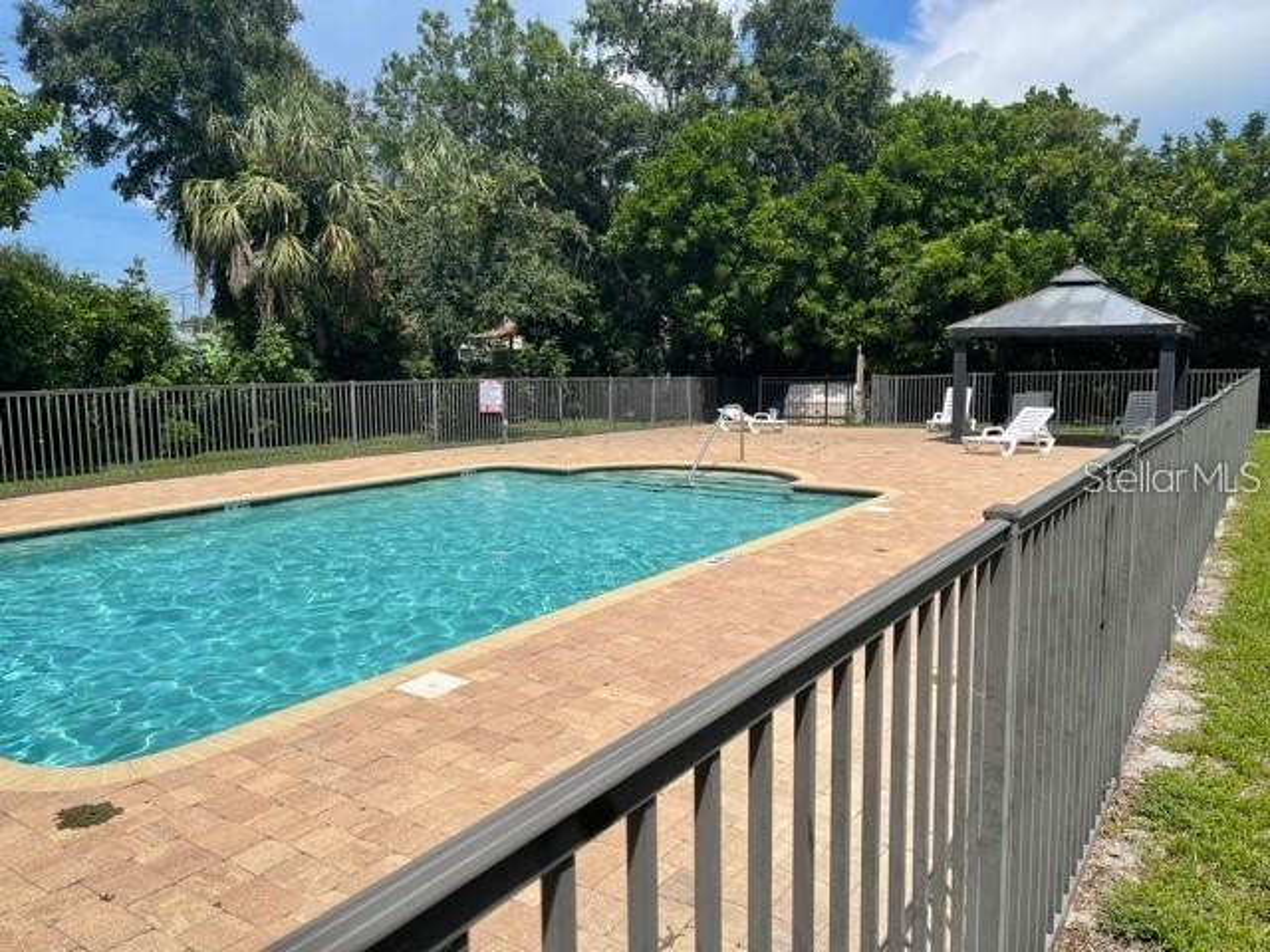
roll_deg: -0.2
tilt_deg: -7.9
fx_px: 954
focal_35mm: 26
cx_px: 635
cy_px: 476
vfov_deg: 53.1
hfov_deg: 67.3
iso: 32
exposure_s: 1/4525
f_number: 1.6
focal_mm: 5.1
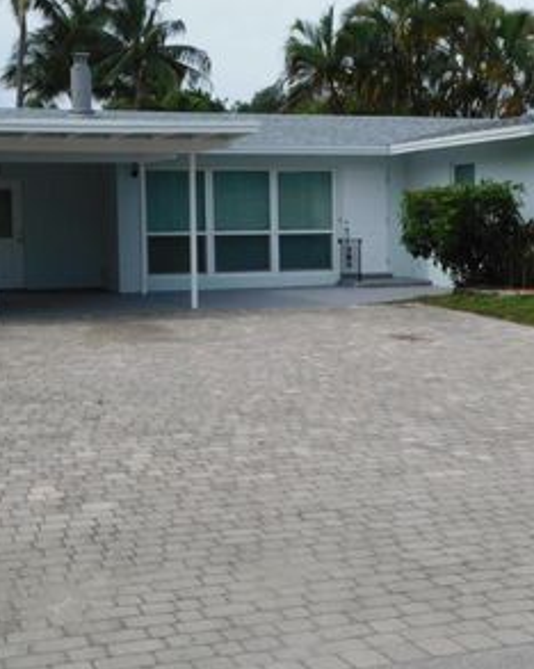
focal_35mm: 60
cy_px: 334
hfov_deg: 25.3
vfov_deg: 31.5
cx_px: 342
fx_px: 1187
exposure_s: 1/1250
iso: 125
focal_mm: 6.3
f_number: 3.5
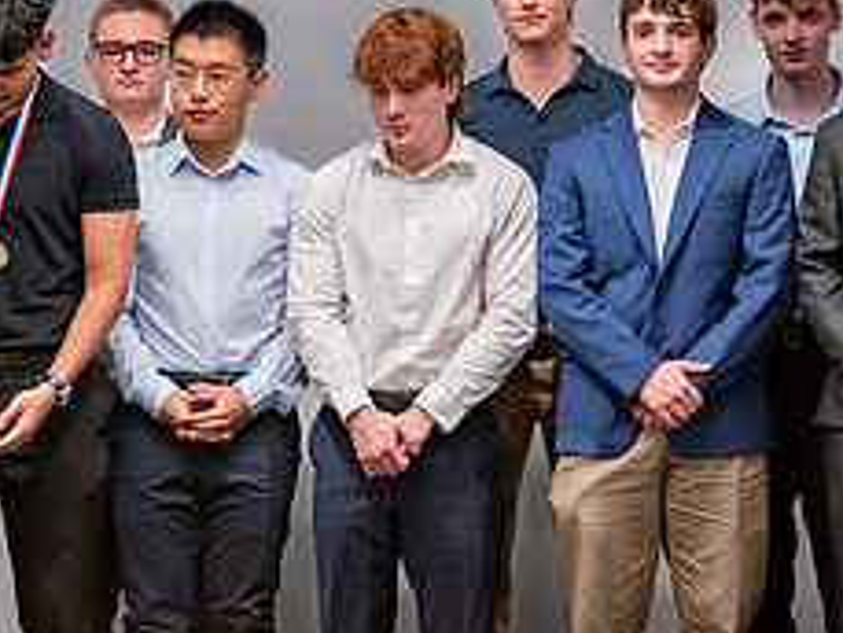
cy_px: 232
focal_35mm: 134
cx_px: 481
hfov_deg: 14.7
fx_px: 3265
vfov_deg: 11.1
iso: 1600
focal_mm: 50
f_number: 1.2
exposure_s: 1/320
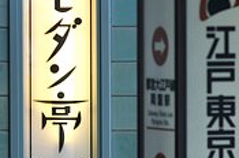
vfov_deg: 3.7
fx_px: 2475
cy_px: 1
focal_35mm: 373
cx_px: -44
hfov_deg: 5.5
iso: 100
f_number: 2.5
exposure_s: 1/80
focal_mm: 85
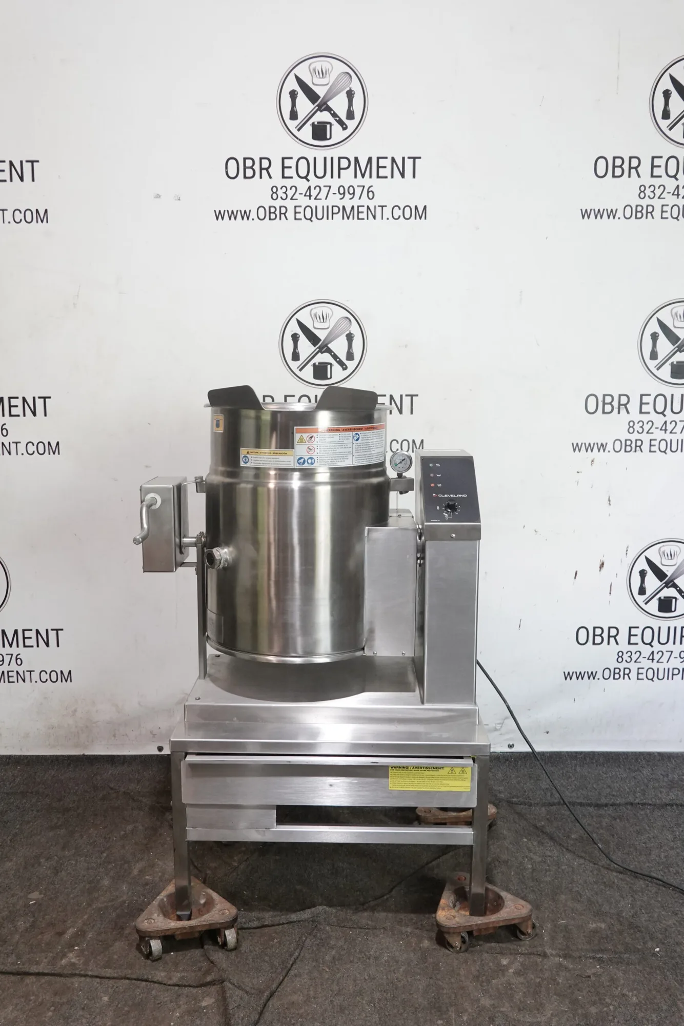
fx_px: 883
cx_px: 342
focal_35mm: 31
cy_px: 513
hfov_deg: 42.3
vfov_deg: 60.3
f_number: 3.5
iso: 640
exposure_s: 1/40
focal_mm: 11.52
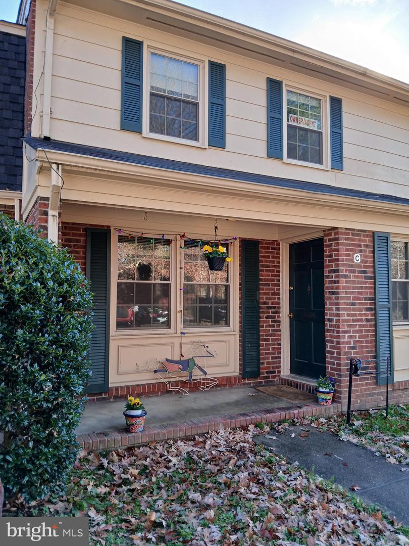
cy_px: 273
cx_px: 204
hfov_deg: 53.1
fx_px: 410
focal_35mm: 26
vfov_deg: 67.3
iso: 20
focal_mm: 3.98
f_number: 1.8
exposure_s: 1/60
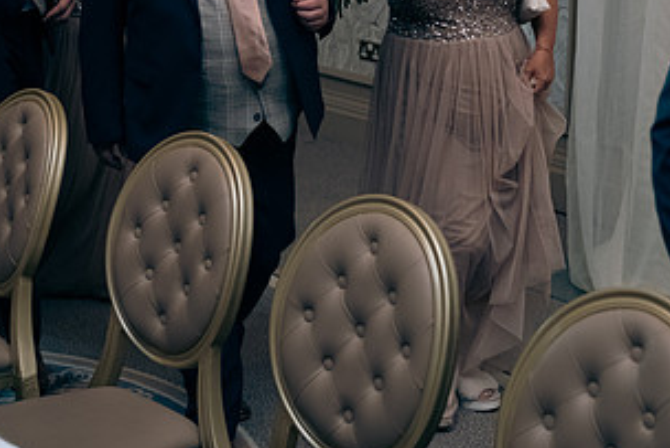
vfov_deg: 16.1
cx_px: 361
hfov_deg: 24.2
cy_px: 39
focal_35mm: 84
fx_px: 1564
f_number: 3.5
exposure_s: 1/160
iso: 1000
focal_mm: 44
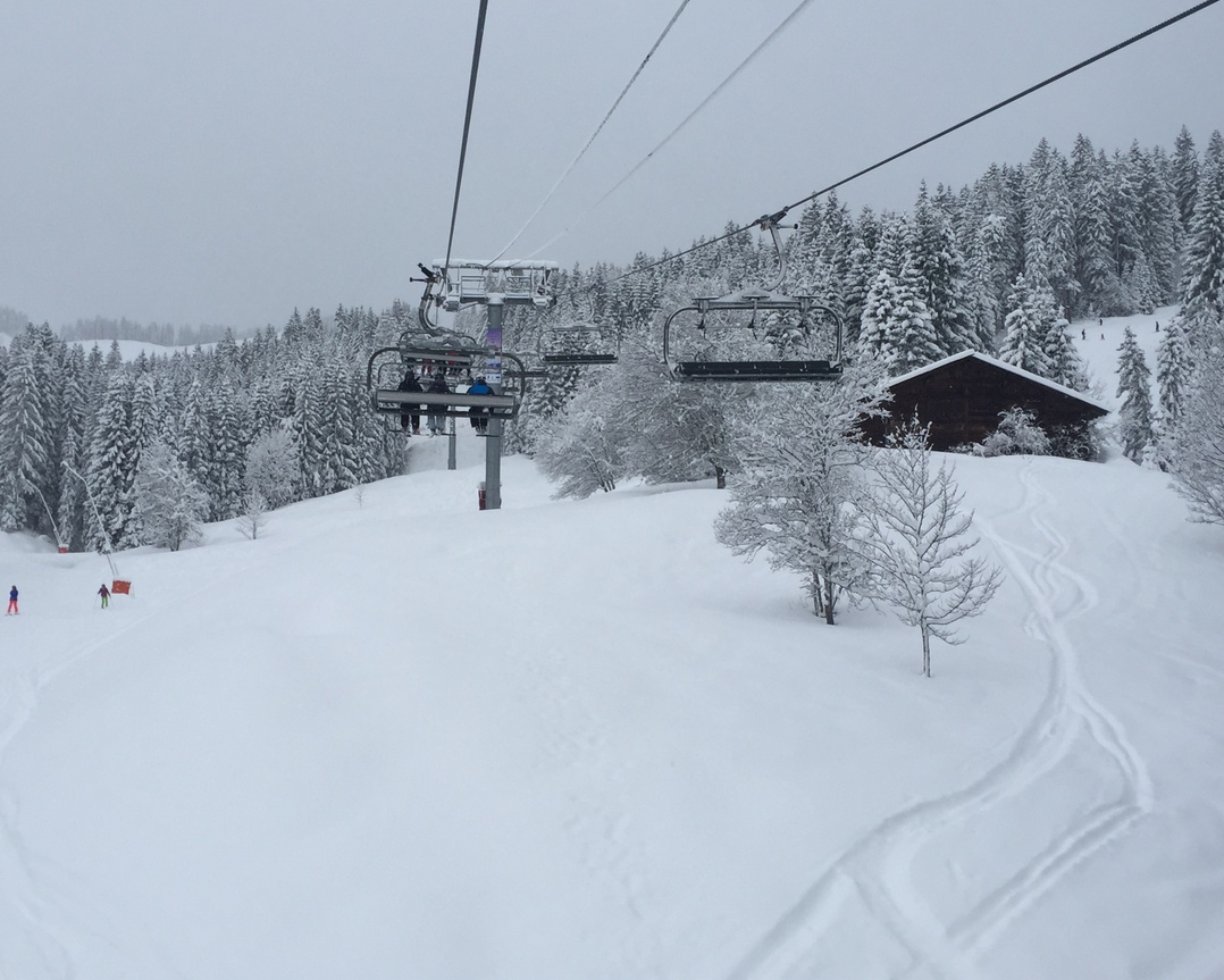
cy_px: 444
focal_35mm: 42
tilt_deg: +7.6
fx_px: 1522
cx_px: 555
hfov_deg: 43.8
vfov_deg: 35.7
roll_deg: +0.1
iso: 32
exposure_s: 1/1799
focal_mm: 4.15
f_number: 2.2
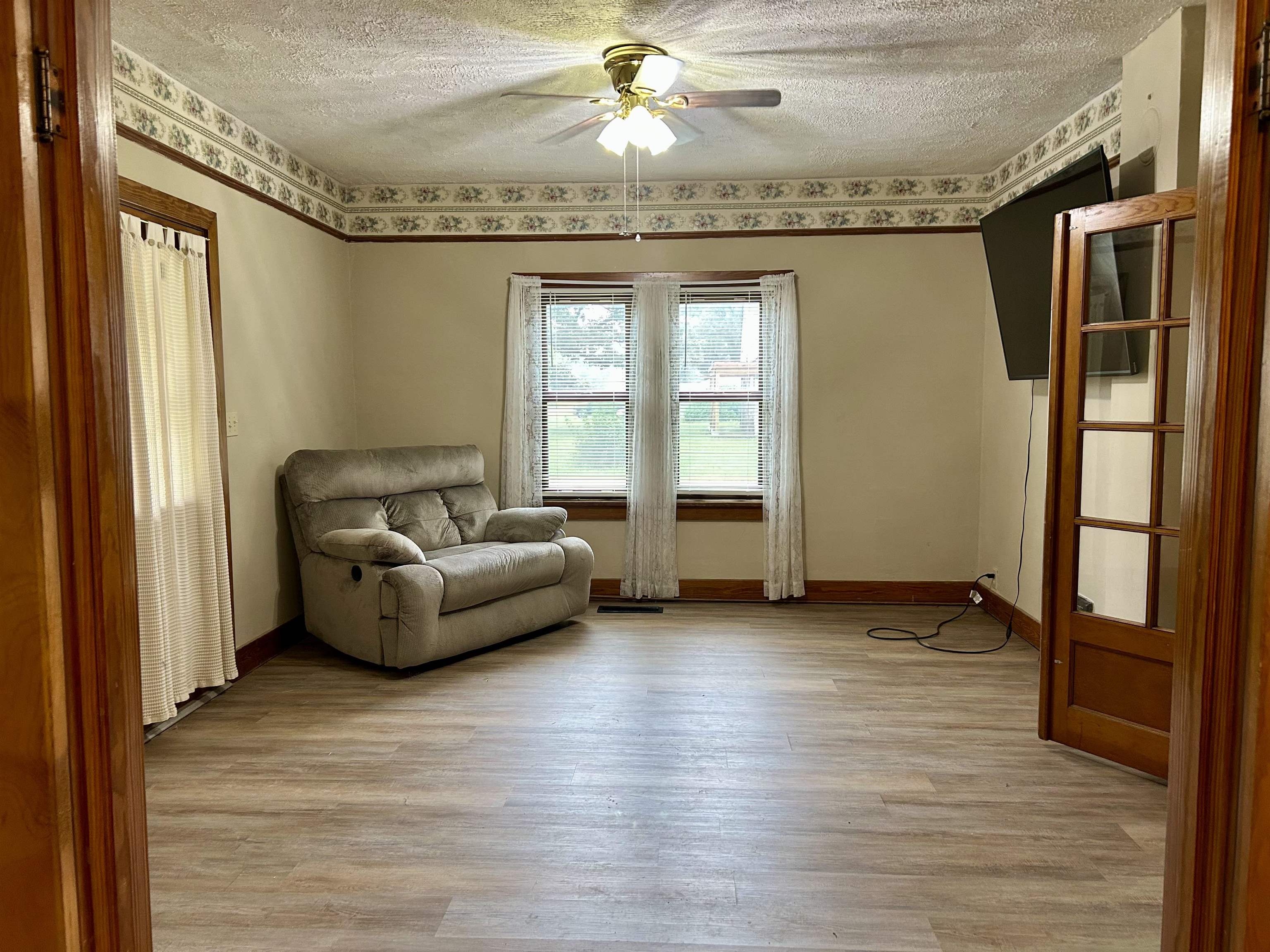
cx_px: 635
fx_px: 954
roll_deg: +0.6
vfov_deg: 53.1
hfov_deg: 67.3
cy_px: 476
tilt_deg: -5.1
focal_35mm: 26
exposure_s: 1/60
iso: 160
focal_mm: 5.7
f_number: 1.5
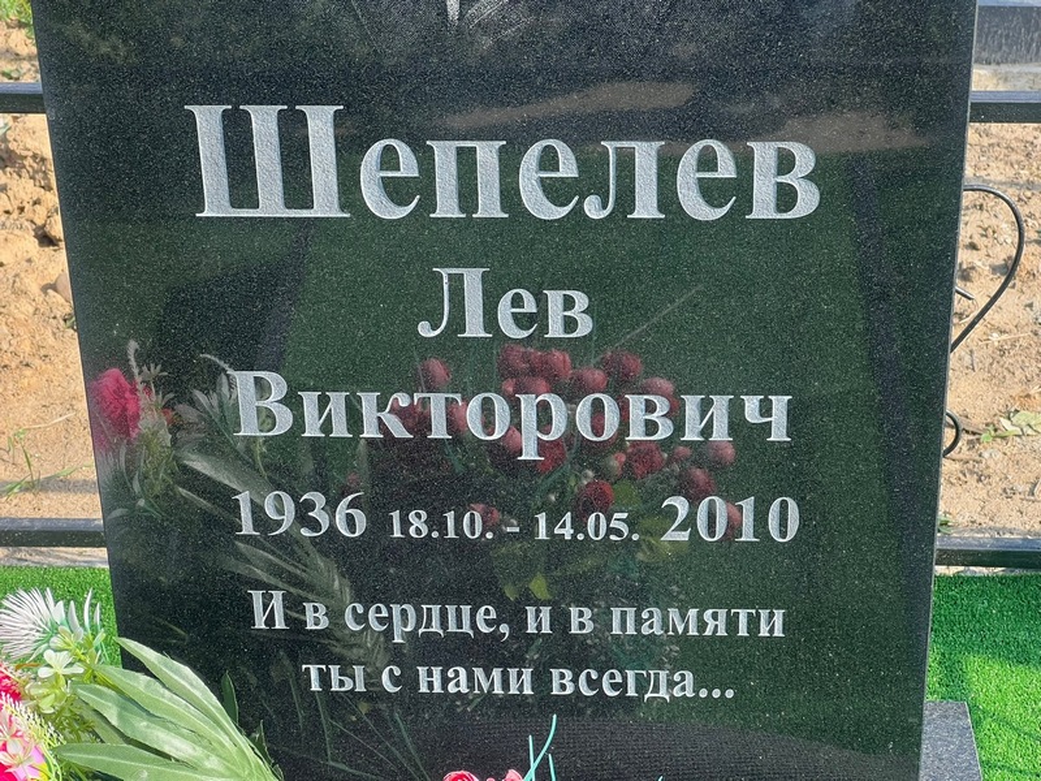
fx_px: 2316
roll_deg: +2.8
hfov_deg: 25.3
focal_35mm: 77
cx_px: 520
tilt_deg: -31.6
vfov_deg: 19.1
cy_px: 390
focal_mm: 9
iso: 32
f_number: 2.8
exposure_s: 1/178
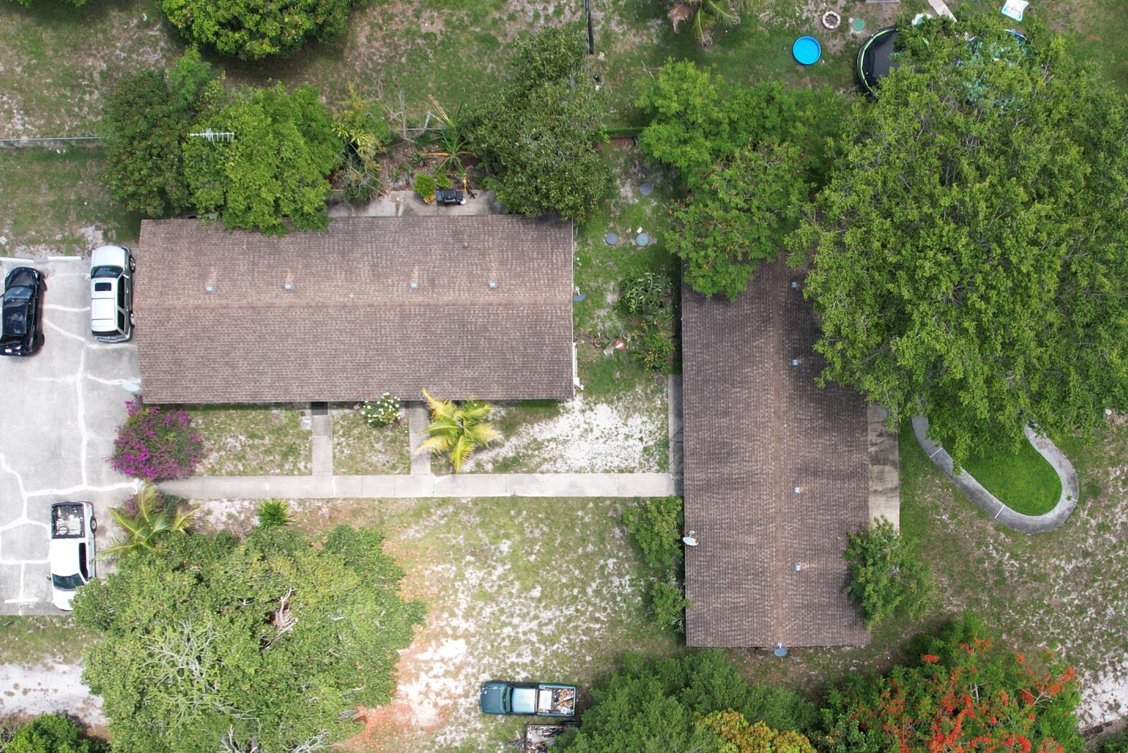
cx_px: 692
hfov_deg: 46.1
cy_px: 558
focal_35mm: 42
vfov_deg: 31.4
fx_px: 1316
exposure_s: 1/800
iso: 100
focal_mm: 8.38
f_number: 2.8
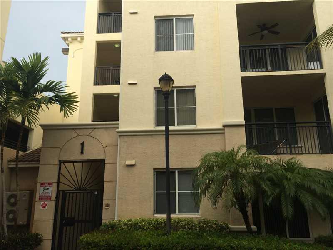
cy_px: 125
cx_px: 166
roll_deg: +2.1
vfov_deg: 48.2
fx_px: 279
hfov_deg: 61.7
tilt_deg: +14.5
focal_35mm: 29
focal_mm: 4.15
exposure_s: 1/451
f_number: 2.2
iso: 32
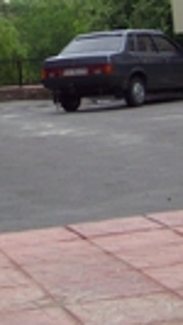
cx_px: 44
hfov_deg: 9.1
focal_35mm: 133
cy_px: -12
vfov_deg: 15.8
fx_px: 1145
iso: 67
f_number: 2.8
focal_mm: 5.85
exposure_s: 1/400
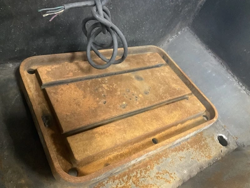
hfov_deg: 61.7
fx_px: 209
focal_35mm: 29
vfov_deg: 48.2
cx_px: 125
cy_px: 94
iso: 500
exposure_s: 1/30
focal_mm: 3
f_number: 1.8
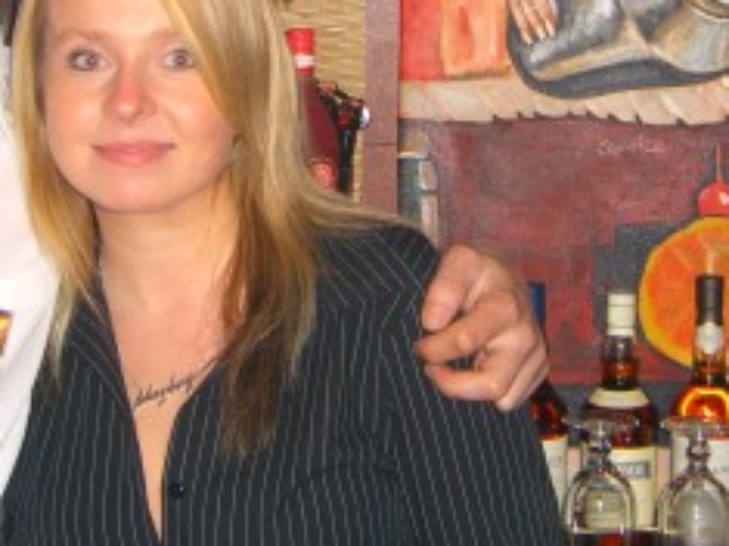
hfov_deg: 20.2
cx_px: 369
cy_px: -90
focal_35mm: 97
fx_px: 2042
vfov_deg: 14.8
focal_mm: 7.9
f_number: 2.8
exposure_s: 1/60
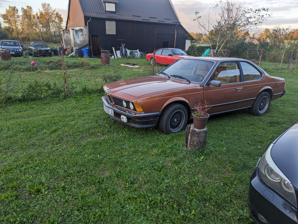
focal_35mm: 24
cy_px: 112
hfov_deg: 71.5
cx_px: 149
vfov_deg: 56.9
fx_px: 207
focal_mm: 6.81
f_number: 1.85
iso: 39
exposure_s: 1/75
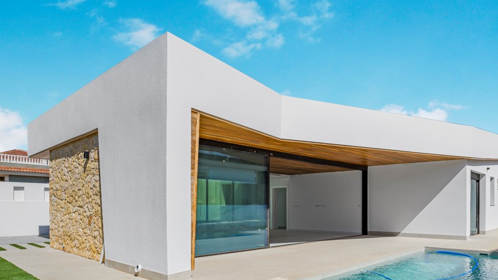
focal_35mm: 24
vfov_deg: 46.9
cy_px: 201
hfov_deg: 75.9
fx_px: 313
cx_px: 303
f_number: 9
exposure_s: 1/800
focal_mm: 11
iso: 125
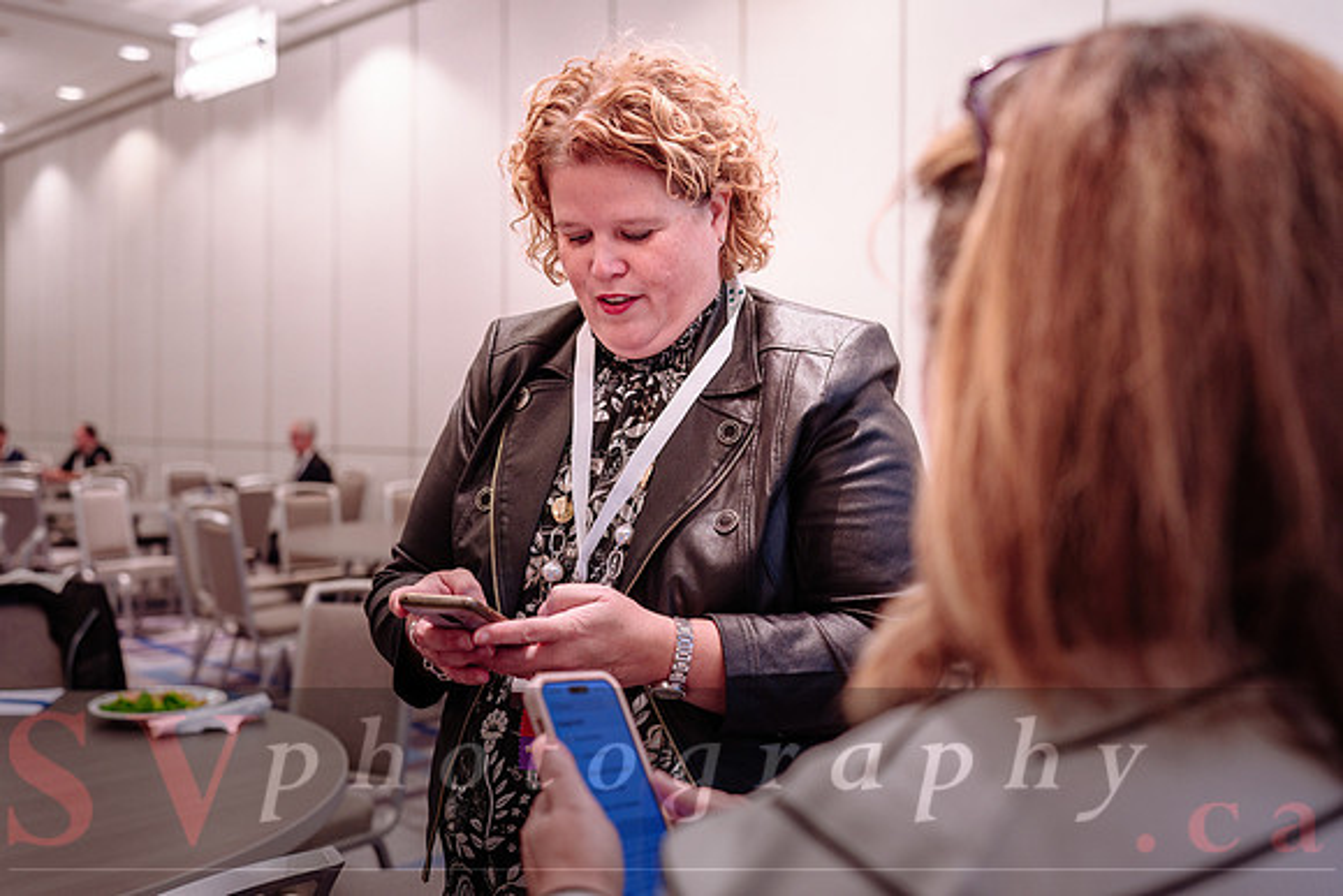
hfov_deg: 54.4
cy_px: 448
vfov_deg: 37.9
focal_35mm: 35
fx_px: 1306
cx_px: 672
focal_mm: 35
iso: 1600
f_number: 2.8
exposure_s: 1/160
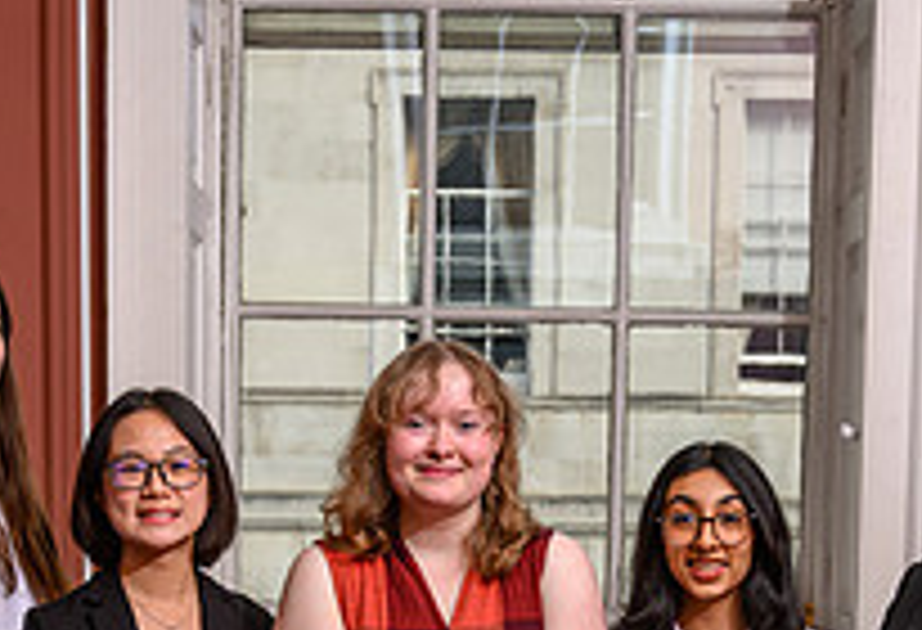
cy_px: 812
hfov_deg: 19.0
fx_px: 2761
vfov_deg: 12.6
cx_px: 445
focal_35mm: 107
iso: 50
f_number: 4.5
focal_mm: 36
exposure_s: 1/200
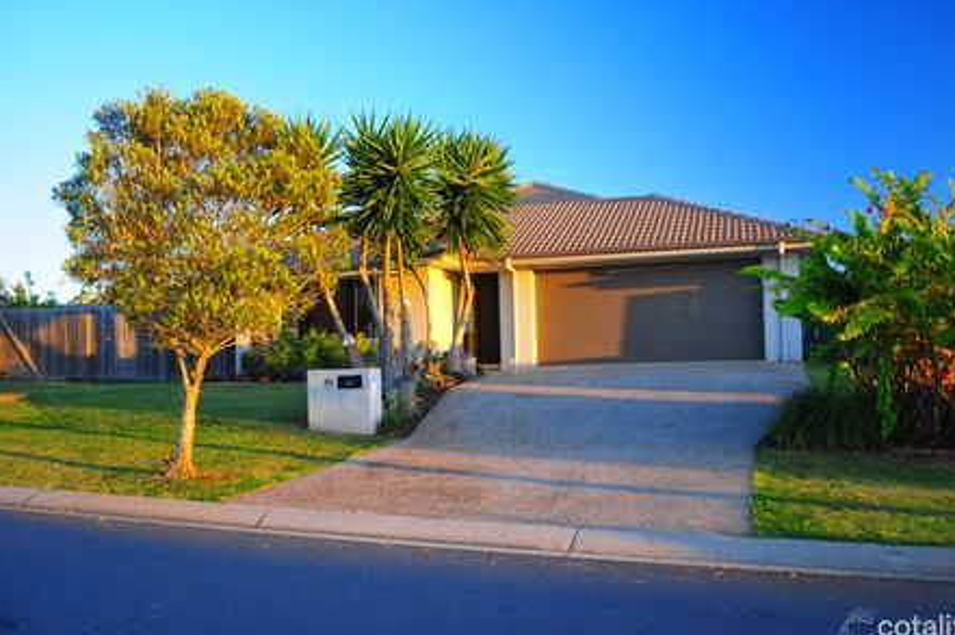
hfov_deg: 58.7
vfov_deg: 41.0
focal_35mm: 32
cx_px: 505
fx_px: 848
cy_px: 333
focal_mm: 20
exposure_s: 1/40
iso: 160
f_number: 3.8
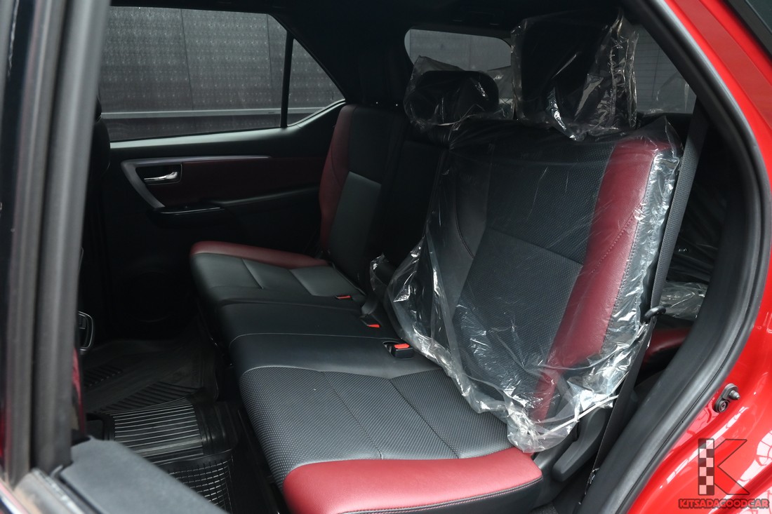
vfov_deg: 53.1
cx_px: 386
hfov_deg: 73.8
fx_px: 515
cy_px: 257
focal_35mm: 24
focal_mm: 16
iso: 800
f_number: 6.7
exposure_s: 1/45
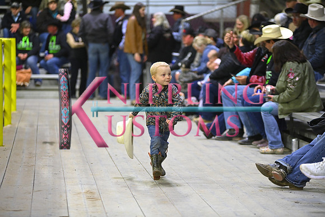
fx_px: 1264
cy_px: 108
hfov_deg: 14.7
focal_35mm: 140
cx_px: 162
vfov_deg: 9.8
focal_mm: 140
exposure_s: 1/400
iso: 6400
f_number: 2.8
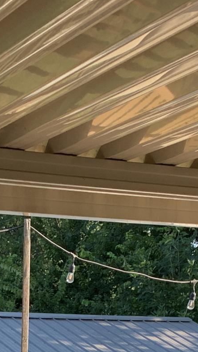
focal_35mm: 108
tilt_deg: -5.7
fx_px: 1007
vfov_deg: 18.2
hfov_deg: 11.2
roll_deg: +0.0
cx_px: 37
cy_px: 487
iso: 25
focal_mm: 4.25
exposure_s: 1/280
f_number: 1.8
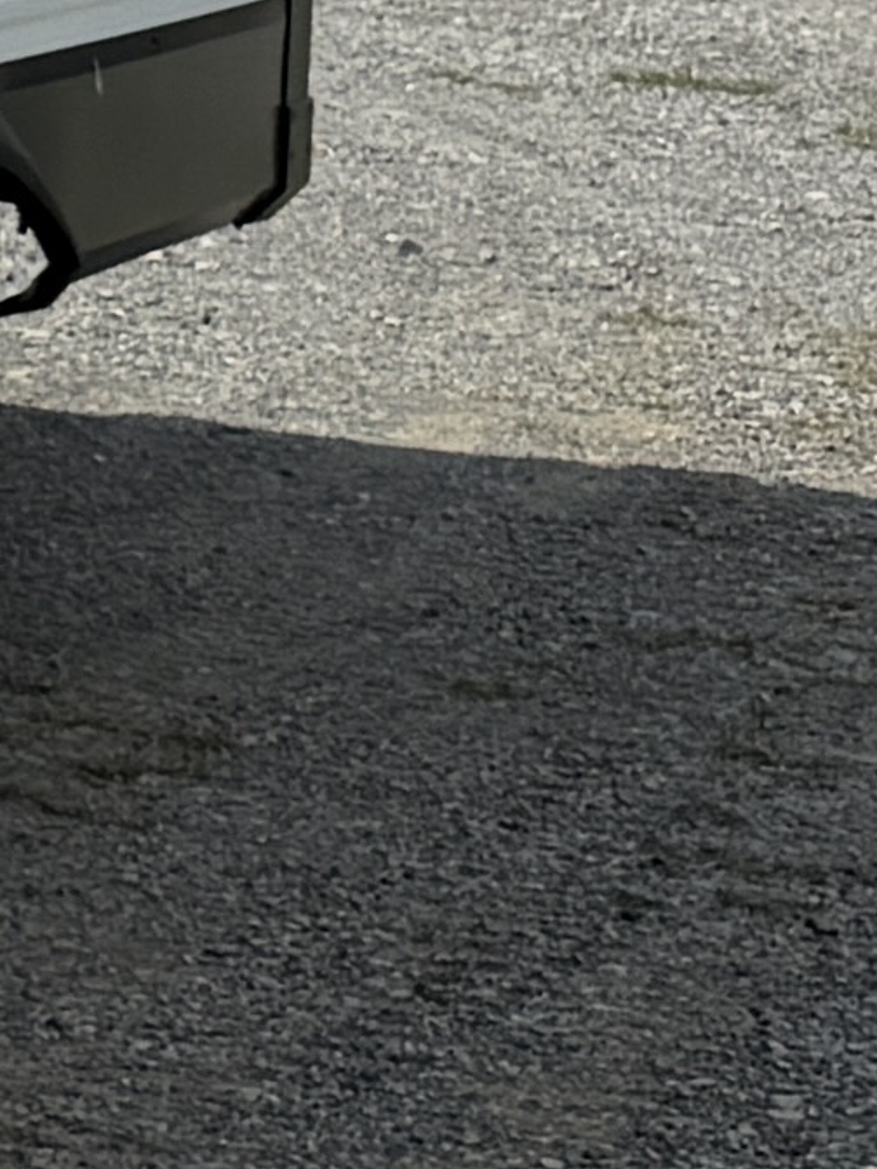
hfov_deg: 5.8
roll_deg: -0.3
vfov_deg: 9.5
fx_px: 6891
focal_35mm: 204
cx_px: -2993
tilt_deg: -4.7
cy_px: -285
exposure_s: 1/8130
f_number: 1.78
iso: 80
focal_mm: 6.76
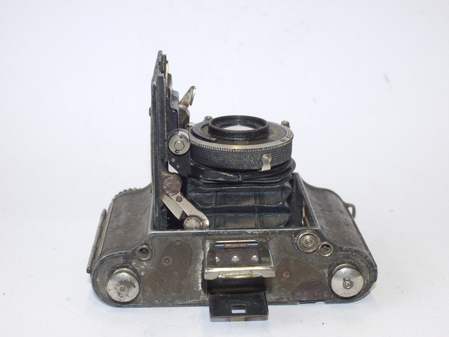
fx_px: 778
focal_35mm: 60
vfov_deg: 24.4
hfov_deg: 32.2
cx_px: 224
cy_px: 168
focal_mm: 30
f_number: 6.3
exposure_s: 1/125
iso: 800
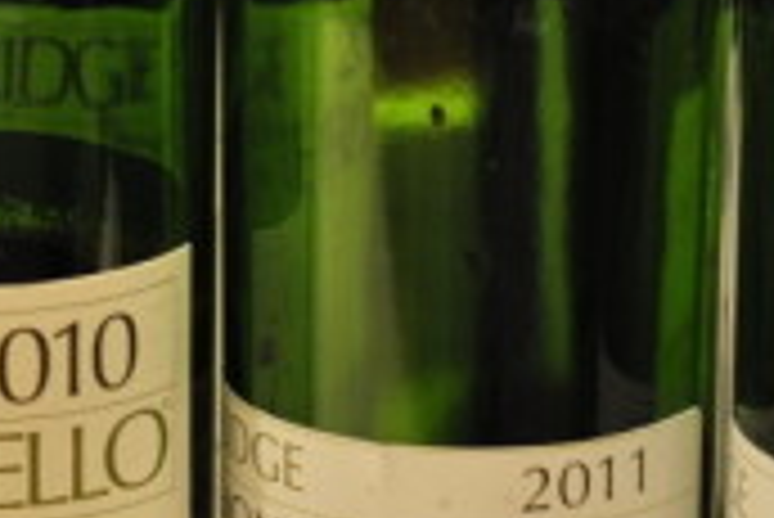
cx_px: -45
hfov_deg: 7.6
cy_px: 457
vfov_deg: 5.1
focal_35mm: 270
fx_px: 5810
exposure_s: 1/40
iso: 800
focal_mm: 50
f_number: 3.2
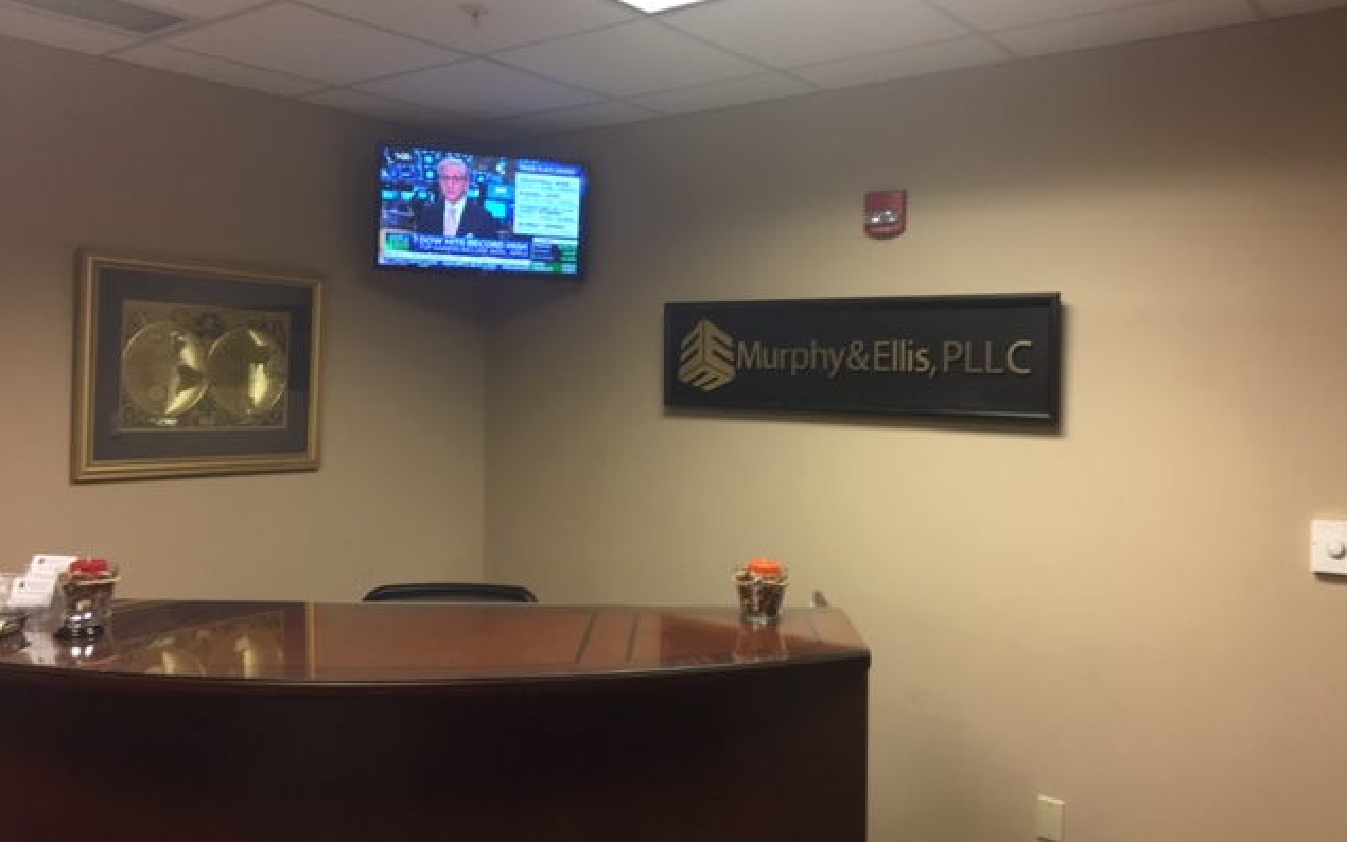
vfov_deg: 40.6
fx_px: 1138
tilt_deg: -0.5
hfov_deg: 61.2
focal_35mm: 31
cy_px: 392
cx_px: 675
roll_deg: -0.6
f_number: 2.2
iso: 80
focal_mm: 4.15
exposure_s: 1/30
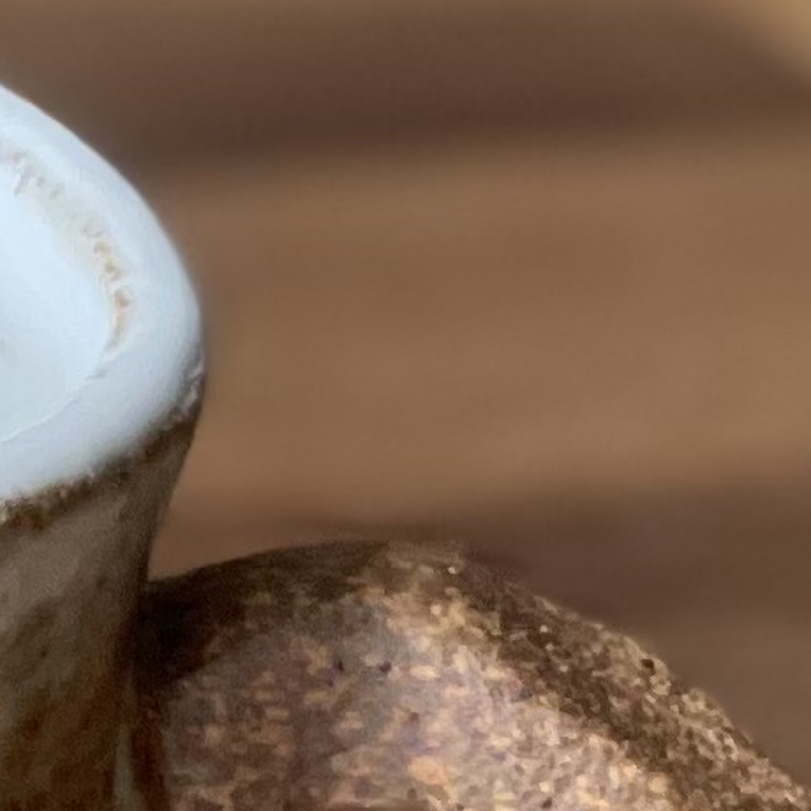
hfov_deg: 4.2
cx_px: -1855
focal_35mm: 403
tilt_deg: -24.4
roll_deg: -5.7
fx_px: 10682
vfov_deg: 4.3
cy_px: 807
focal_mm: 6
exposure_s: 1/122
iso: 80
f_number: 2
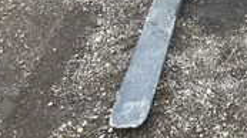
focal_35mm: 73
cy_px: -23
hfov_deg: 27.1
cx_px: 256
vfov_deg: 15.9
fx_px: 478
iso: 20
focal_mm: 3
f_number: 1.8
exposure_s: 1/122
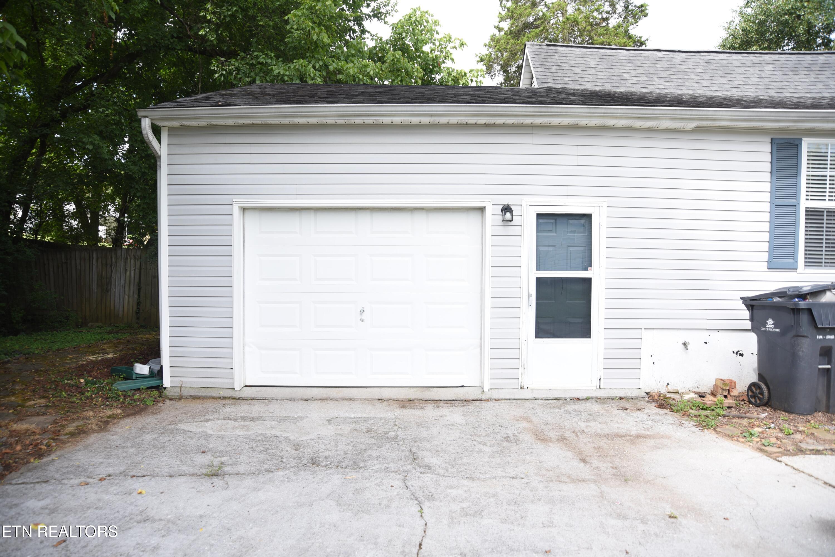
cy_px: 278
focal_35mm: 24
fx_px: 557
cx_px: 418
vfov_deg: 53.2
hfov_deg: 73.7
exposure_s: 1/640
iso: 250
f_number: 4
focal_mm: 24
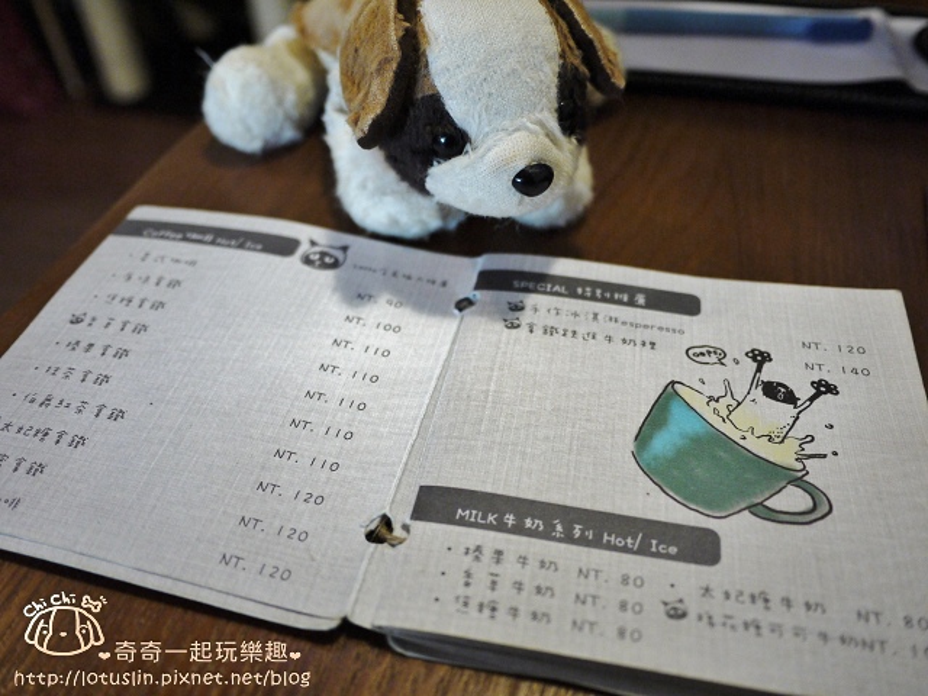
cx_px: 464
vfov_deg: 49.7
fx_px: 751
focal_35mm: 28
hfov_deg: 63.4
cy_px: 348
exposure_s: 1/125
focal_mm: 14
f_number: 2.5
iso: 500
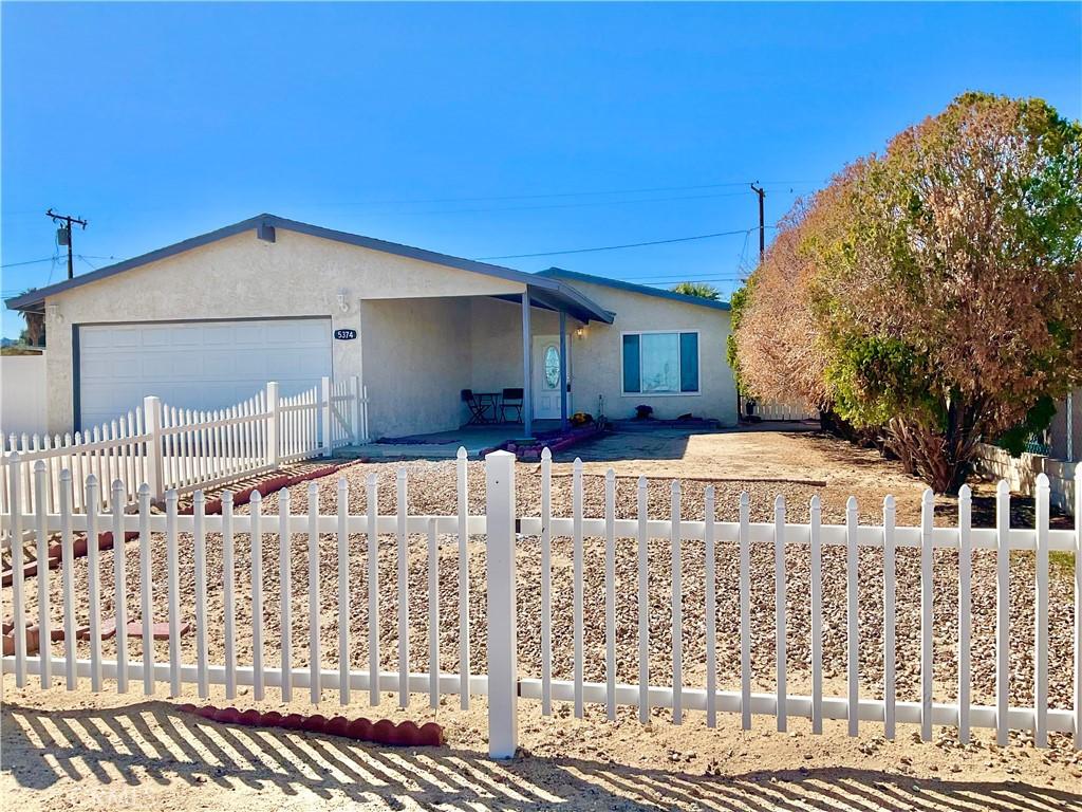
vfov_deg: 48.2
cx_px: 541
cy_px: 406
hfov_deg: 61.7
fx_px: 906
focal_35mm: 29
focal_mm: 3
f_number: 1.8
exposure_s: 1/2959
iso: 16
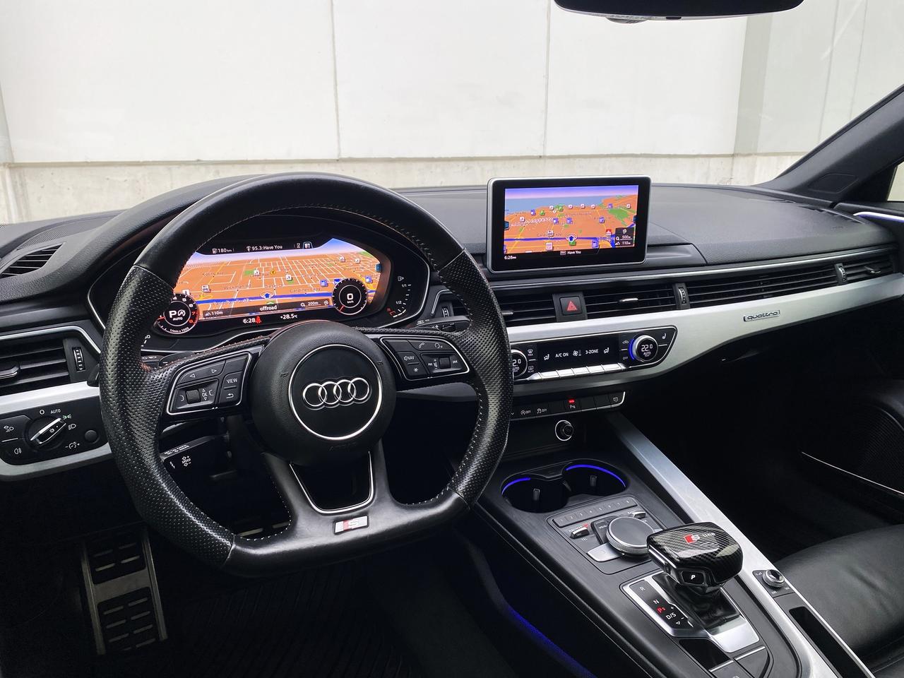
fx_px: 679
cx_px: 452
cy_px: 339
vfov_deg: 53.1
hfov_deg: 67.3
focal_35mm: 26
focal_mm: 4.25
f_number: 1.8
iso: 50
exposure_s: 1/98
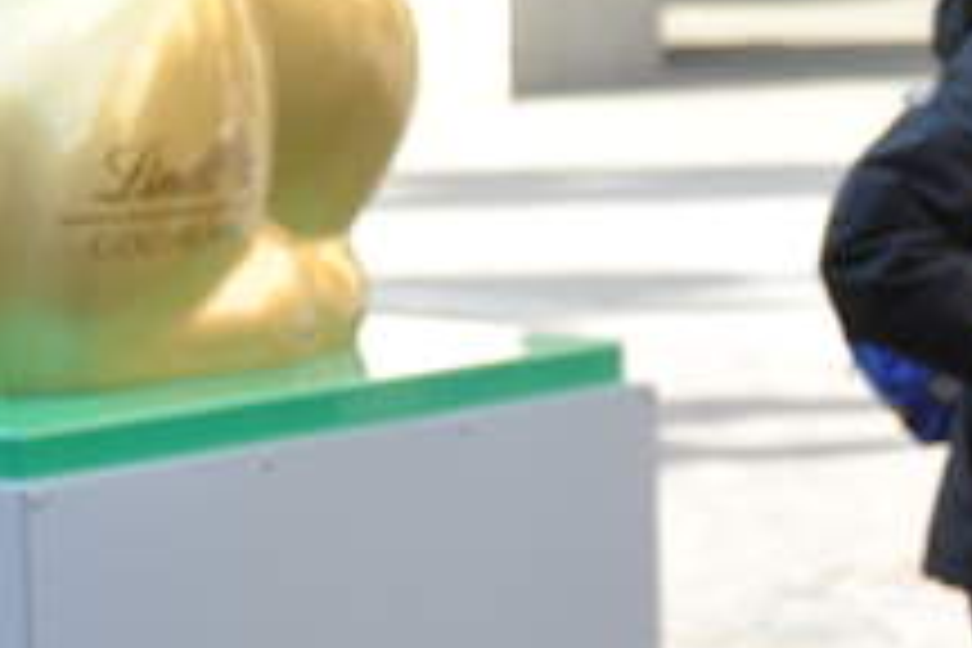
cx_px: 1251
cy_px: 533
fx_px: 5265
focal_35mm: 195
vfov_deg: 7.0
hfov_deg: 10.3
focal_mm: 44
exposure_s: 1/100
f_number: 5
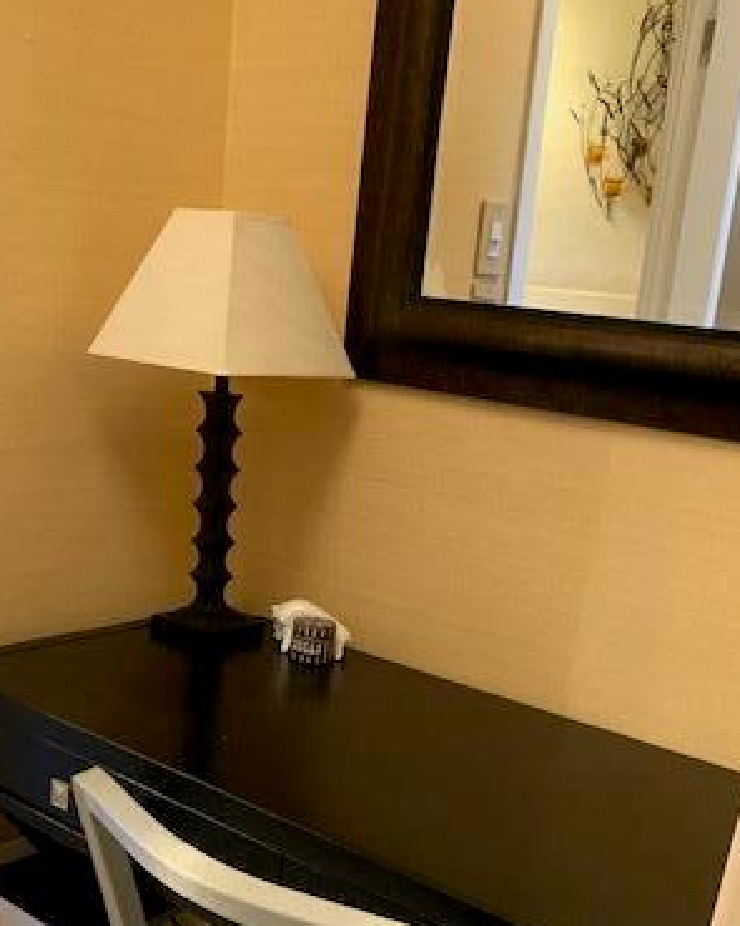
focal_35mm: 44
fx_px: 1205
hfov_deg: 34.0
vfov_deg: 41.0
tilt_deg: -16.0
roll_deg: -5.4
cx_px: 286
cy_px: 673
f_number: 1.8
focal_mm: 4.25
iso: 320
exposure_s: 1/60
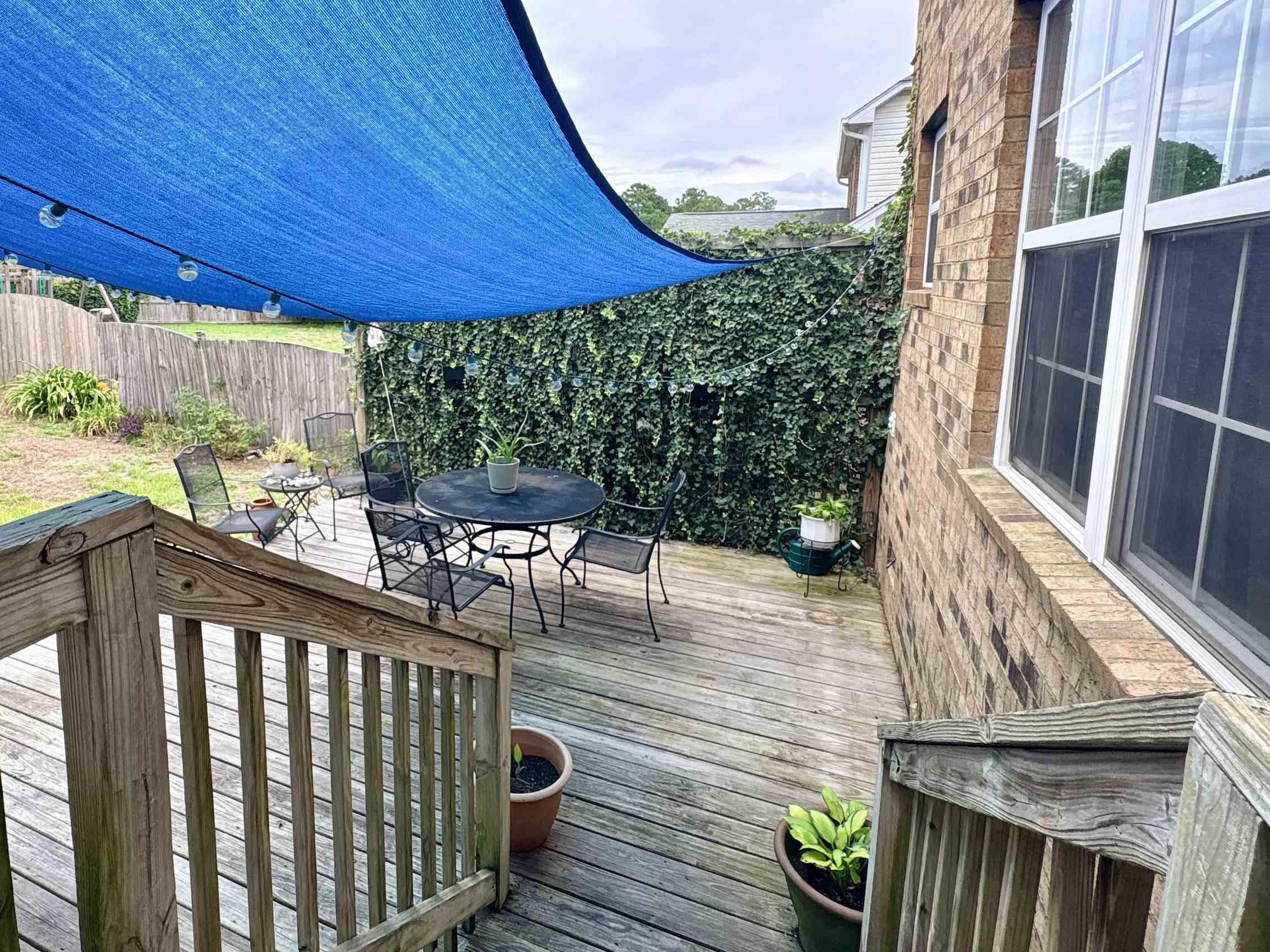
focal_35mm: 19
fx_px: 697
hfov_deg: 83.4
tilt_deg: -7.5
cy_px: 381
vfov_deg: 68.0
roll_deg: +1.2
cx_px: 495
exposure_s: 1/294
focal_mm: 2.22
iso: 64
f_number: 2.2
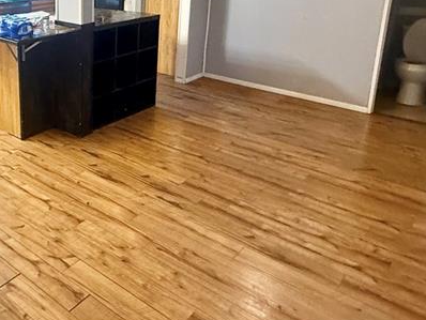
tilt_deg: -13.2
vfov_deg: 38.1
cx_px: 85
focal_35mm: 36
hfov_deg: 48.4
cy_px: 61
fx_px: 443
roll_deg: +1.1
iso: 640
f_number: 2.2
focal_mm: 2.22
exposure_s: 1/60
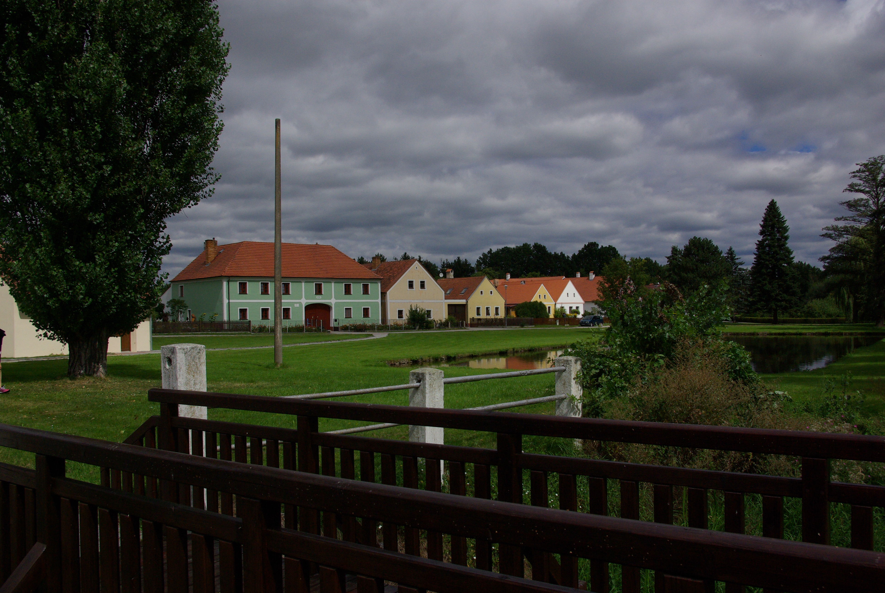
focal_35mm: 32
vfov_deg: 41.8
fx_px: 775
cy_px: 296
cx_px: 442
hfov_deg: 59.4
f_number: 9.5
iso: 400
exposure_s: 1/1000
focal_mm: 21
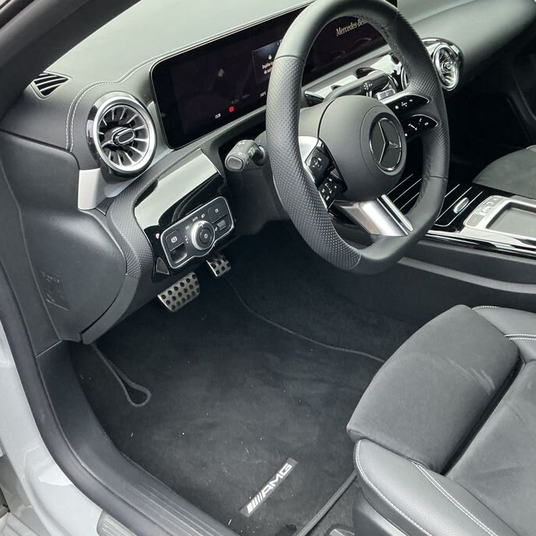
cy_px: 255
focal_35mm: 38
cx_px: 312
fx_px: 666
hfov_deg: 43.7
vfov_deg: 43.8
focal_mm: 3
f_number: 1.8
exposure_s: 1/60
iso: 200
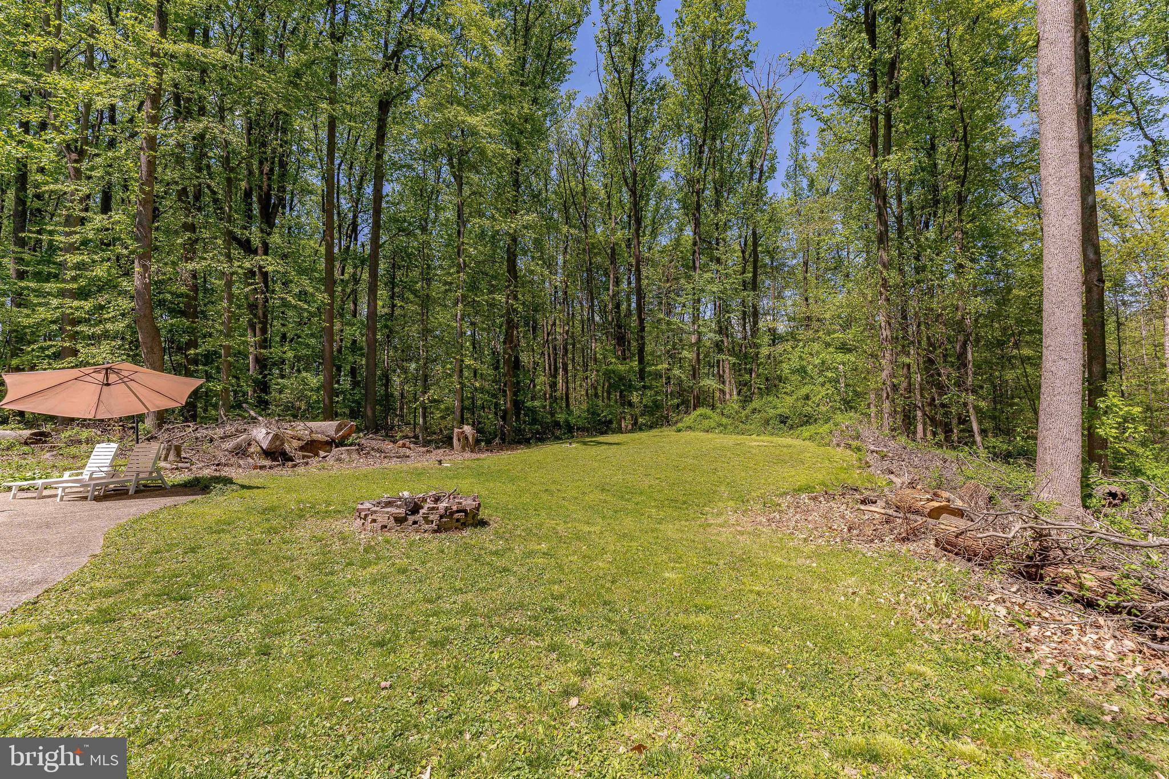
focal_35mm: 14
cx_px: 584
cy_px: 390
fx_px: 455
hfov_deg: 104.3
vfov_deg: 81.2
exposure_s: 1/1000
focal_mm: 14
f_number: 8
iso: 320
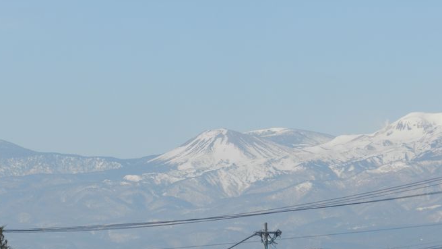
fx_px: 2602
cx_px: 227
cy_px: 141
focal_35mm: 222
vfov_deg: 5.5
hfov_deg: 9.7
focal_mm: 34
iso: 160
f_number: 5.5
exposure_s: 1/800
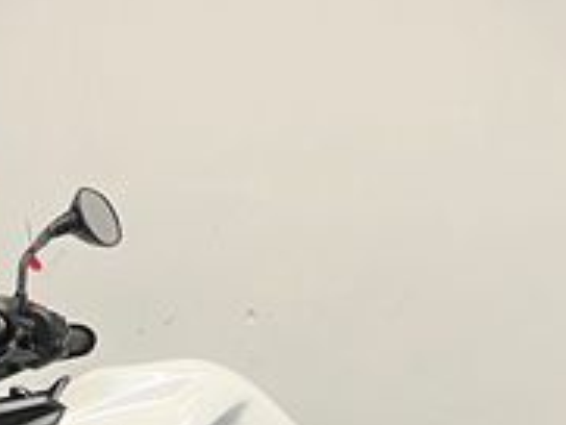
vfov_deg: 15.0
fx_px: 1505
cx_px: 253
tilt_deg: -0.8
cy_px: 625
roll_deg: +1.3
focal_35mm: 92
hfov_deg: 21.3
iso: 80
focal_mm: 5.1
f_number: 1.6
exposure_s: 1/50
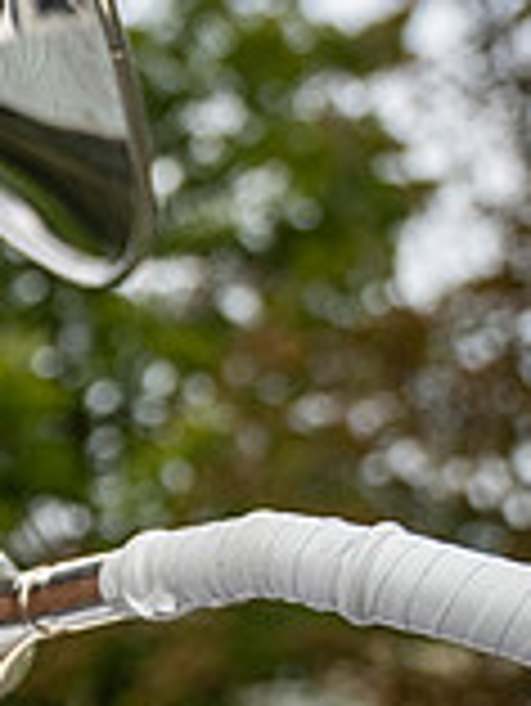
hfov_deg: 14.2
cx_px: -567
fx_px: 1736
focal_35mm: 85
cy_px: 672
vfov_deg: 22.3
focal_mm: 24
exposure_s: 1/800
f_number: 4
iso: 400
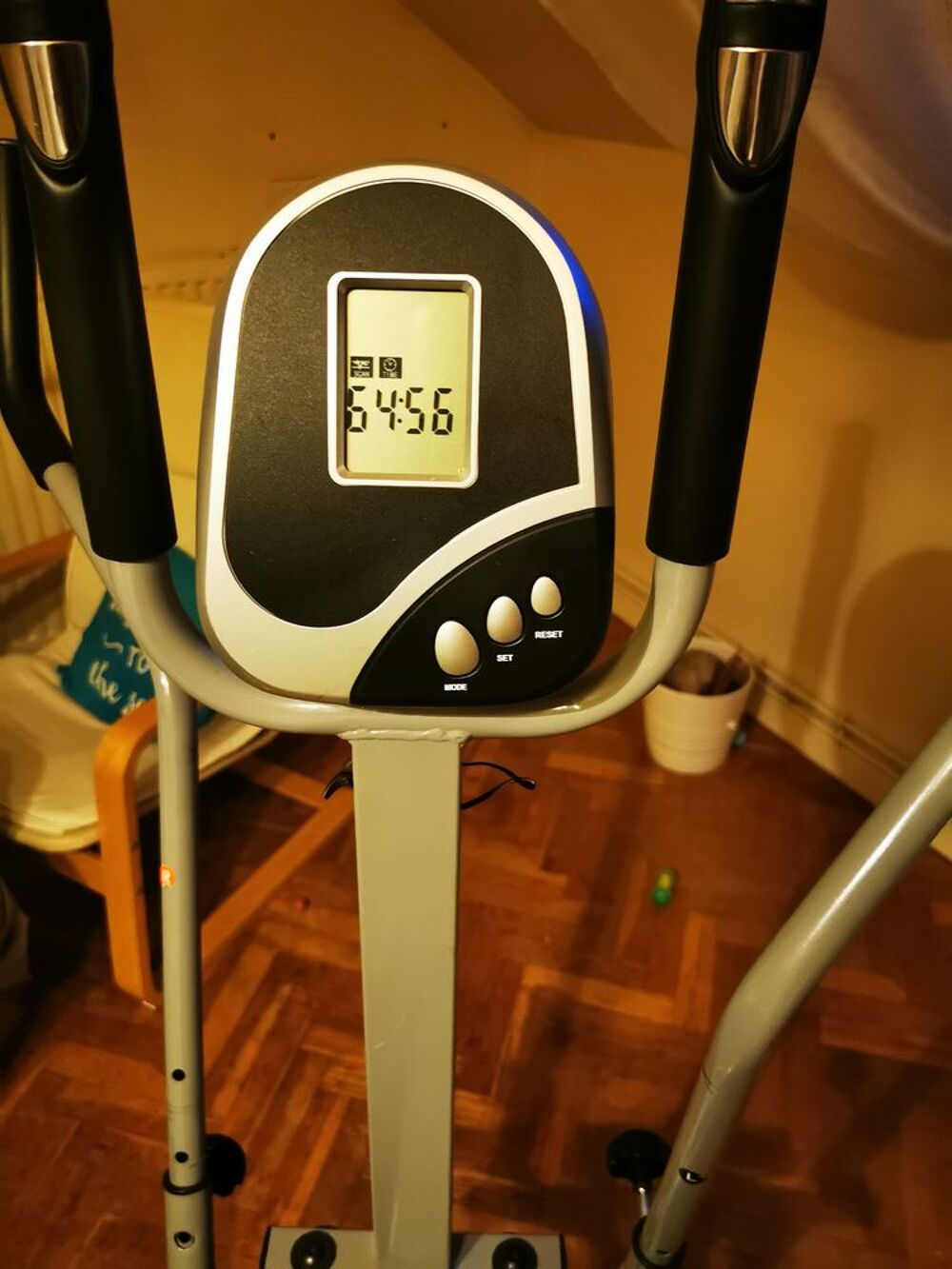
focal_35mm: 27
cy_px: 634
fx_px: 990
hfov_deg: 51.4
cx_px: 476
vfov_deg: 65.3
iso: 640
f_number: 1.6
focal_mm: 5.56
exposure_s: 1/20
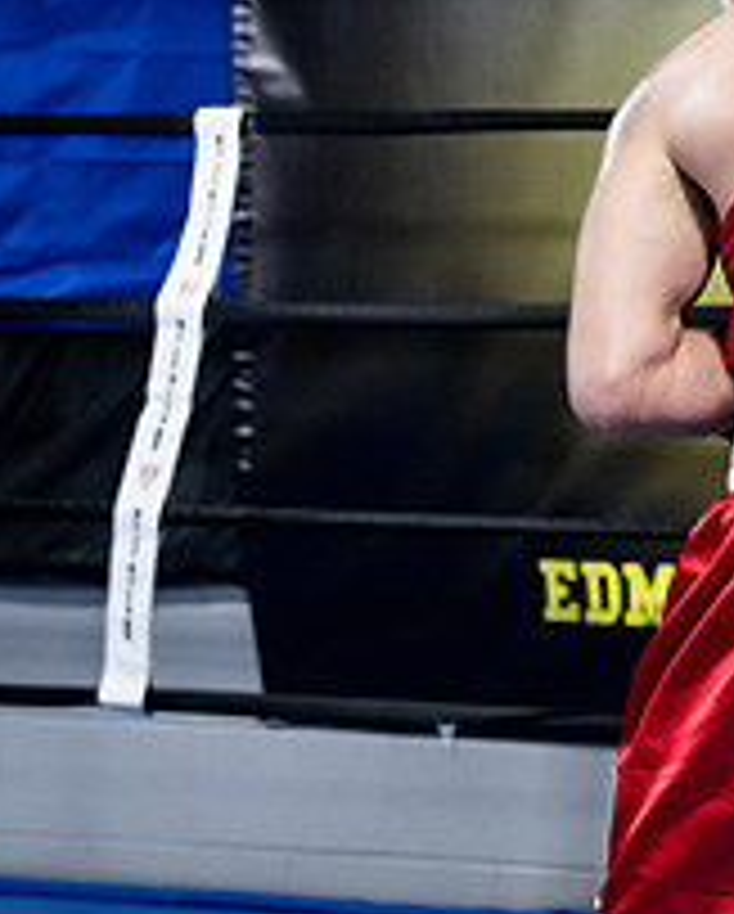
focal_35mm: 151
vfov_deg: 12.7
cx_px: 1178
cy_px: 395
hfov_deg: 9.9
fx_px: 4091
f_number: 2.8
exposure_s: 1/1000
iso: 6400
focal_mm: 54
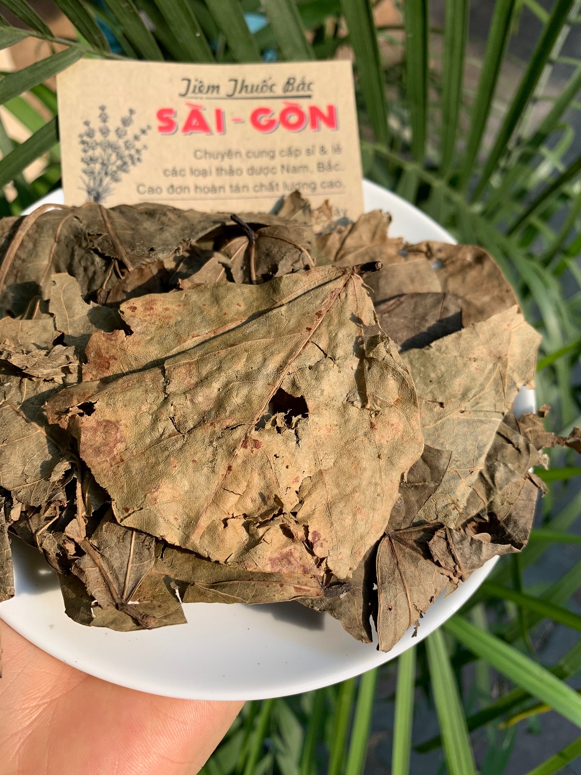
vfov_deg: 67.3
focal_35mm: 26
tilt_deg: -54.1
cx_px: 290
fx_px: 582
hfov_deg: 53.1
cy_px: 388
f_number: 1.8
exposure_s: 1/457
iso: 25
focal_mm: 4.25
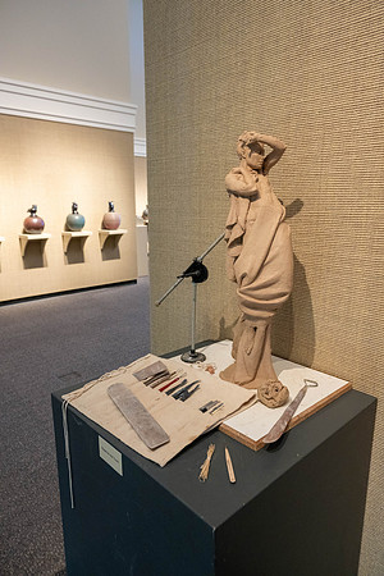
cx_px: 192
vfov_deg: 73.7
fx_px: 384
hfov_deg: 53.1
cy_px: 288
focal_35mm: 24
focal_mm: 24
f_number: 5.6
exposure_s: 1/60
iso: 2500
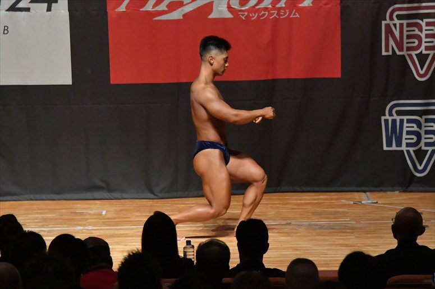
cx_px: 218
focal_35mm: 270
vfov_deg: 5.1
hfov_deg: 7.6
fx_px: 3261
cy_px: 144
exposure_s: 1/400
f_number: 5.6
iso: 12800
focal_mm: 180
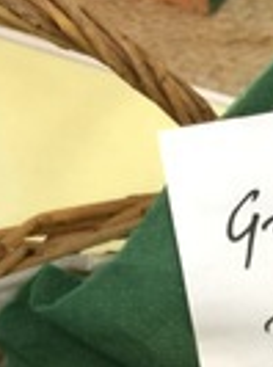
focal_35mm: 112
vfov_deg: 15.4
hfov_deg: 13.0
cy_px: 637
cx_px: 270
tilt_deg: -67.8
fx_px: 1183
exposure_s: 1/15
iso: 50
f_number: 2.2
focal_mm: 4.15
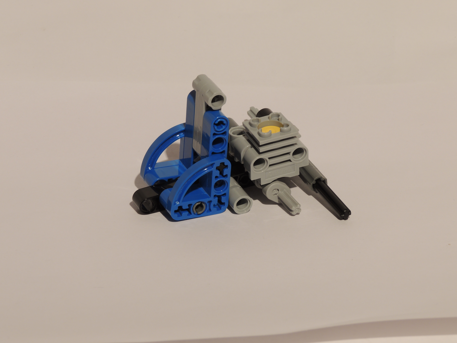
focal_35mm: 135
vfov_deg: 11.0
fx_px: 1782
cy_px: 172
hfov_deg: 14.6
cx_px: 228
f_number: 6.8
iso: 100
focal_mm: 24
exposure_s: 1/2.5
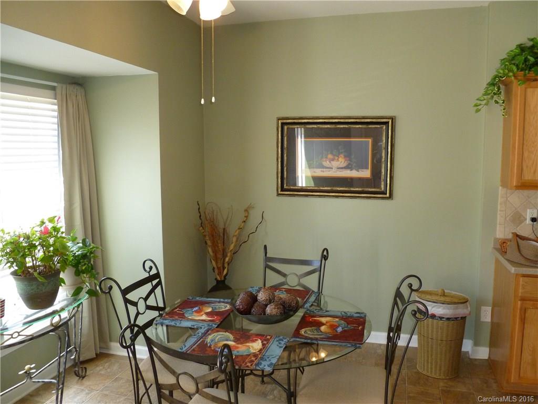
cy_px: 202
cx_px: 269
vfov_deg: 49.7
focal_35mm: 28
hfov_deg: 63.4
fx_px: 435
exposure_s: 1/30
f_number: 3.3
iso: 250
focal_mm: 5
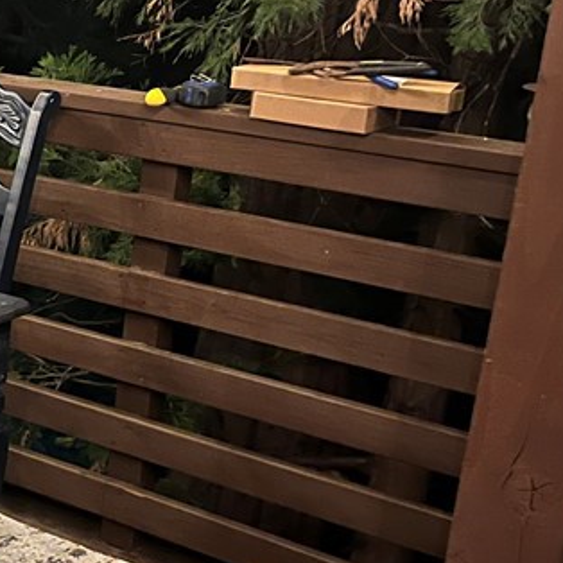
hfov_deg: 20.2
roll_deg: -2.3
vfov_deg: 23.1
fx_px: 1380
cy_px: 294
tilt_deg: -16.1
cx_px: -256
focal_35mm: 75
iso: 640
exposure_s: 1/9
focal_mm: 5.1
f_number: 1.6
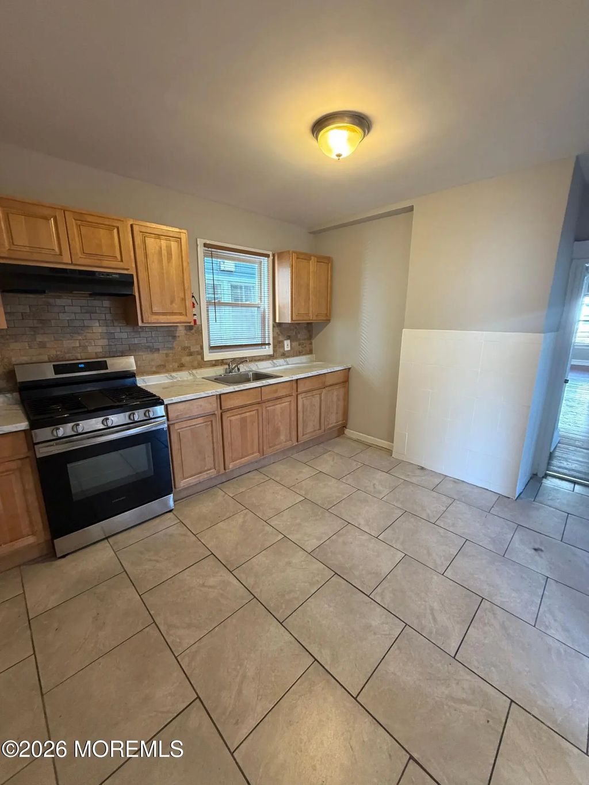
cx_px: 294
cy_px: 392
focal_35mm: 14
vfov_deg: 102.1
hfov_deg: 85.7
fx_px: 318
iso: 320
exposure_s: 1/60
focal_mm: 2.22
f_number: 2.2
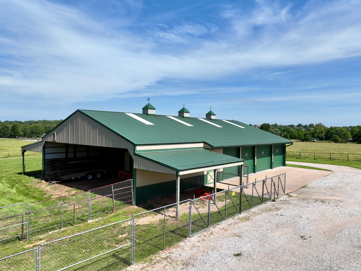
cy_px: 132
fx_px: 261
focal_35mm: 25
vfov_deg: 54.9
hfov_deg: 69.4
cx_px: 185
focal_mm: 12.29
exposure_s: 1/2000
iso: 100
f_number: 2.8
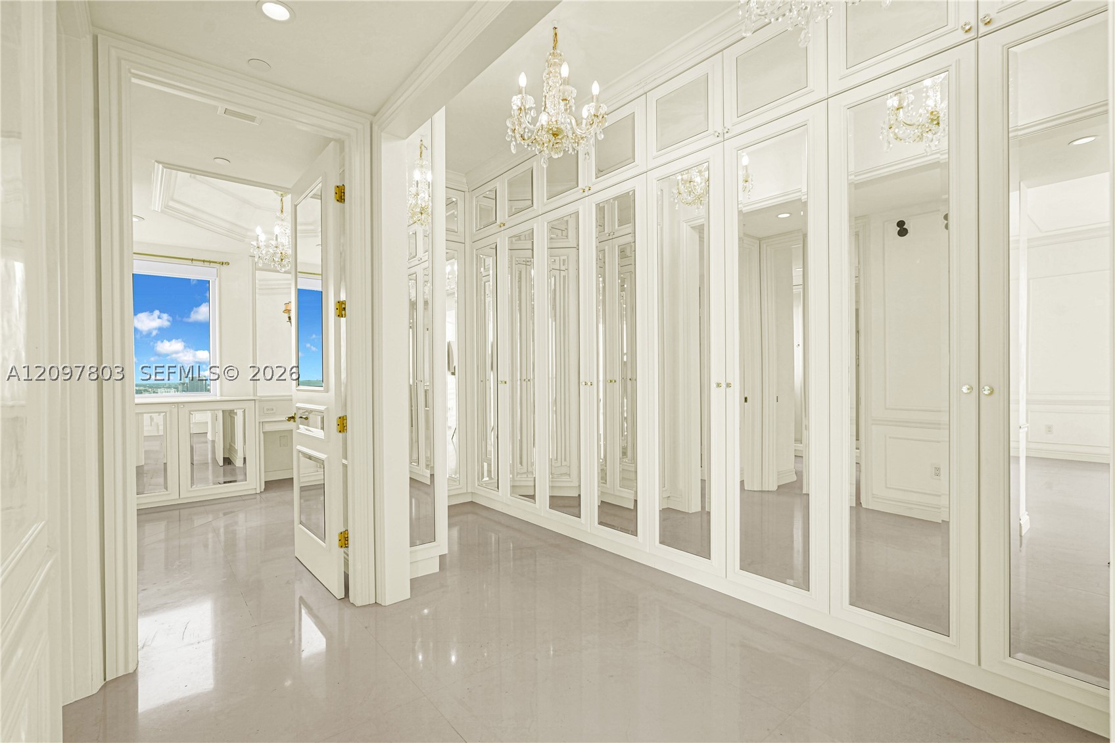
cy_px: 372
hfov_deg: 96.7
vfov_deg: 73.7
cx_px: 558
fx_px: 495
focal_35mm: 16
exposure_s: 1/30
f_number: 8
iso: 500
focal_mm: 16
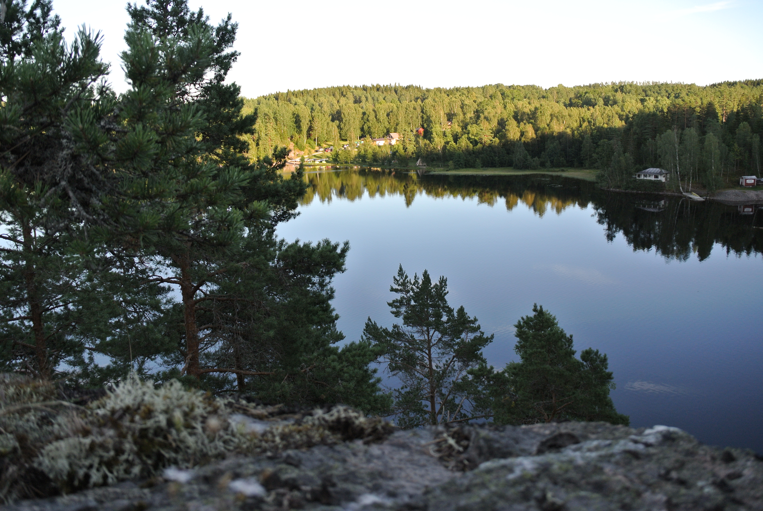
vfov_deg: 43.7
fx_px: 637
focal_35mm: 30
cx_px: 382
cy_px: 256
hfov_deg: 61.9
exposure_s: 1/250
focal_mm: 11.4
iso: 100
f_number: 4
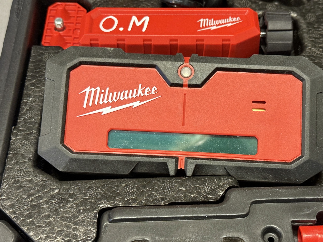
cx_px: 189
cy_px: 108
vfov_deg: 25.2
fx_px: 541
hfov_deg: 33.2
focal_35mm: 58
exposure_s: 1/33
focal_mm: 6.76
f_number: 1.78
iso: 320
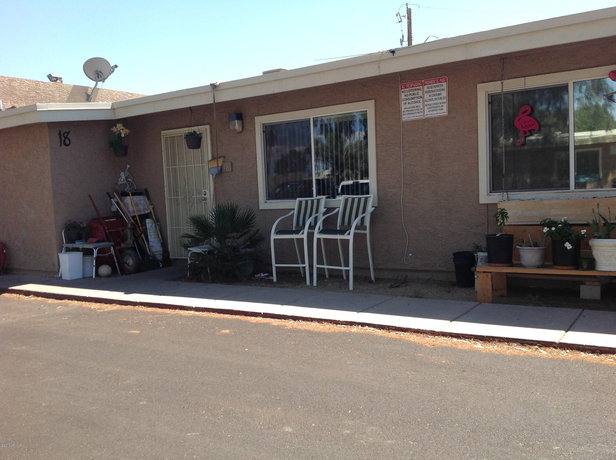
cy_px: 230
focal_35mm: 35
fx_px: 622
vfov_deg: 40.6
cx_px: 308
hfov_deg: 52.7
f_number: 2.4
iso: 50
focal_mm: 4.28
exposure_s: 1/889
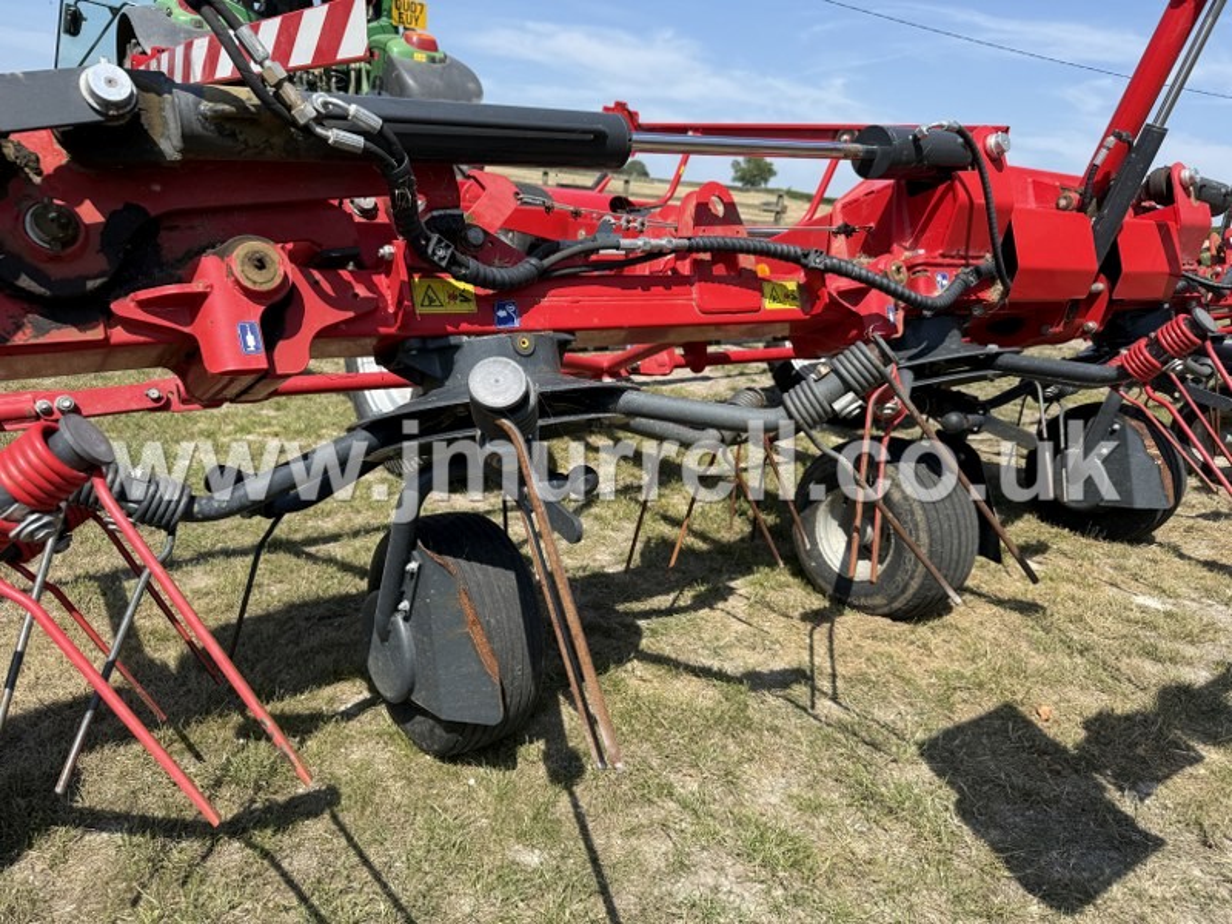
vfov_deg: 56.8
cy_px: 462
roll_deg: -5.5
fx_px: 854
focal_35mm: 24
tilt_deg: -14.1
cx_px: 616
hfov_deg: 71.6
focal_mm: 6.76
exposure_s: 1/3021
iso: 80
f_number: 1.78
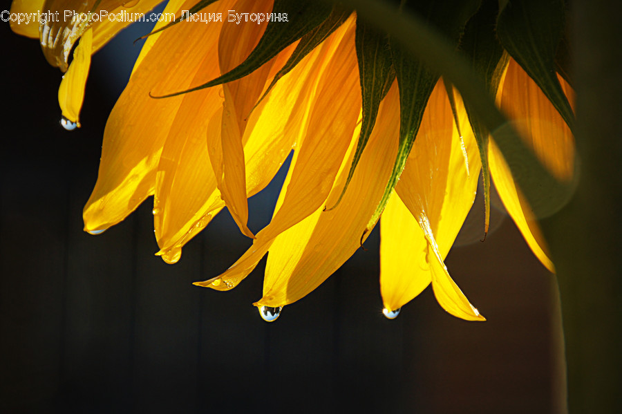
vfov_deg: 6.1
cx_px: 311
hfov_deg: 9.2
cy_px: 207
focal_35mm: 225
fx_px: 3885
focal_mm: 150
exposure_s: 1/640
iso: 200
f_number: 8
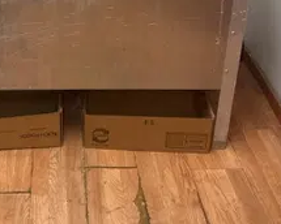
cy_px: 8
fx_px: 482
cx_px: 59
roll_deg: +1.5
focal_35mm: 58
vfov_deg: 25.2
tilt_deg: -26.2
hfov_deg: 31.7
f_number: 1.78
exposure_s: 1/120
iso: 125
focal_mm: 6.76
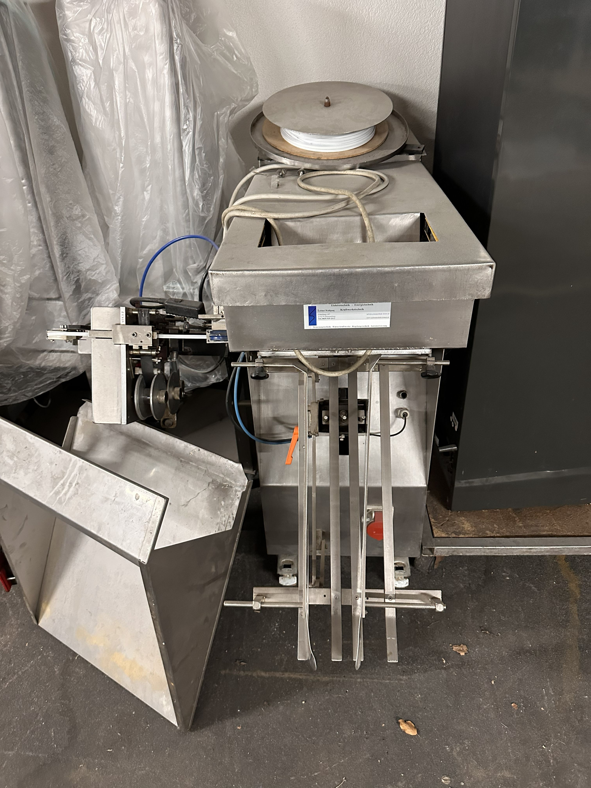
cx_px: 296
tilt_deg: -33.8
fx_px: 546
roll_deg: +3.2
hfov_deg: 56.8
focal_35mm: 24
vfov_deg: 71.6
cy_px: 394
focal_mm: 6.86
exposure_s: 1/50
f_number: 1.78
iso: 800
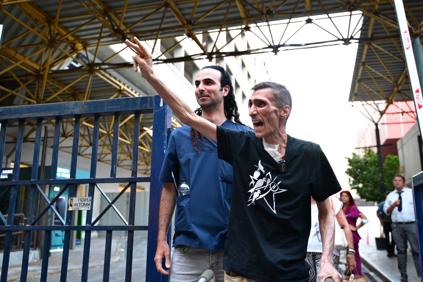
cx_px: 212
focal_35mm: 32
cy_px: 141
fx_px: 370
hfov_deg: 59.5
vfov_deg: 41.7
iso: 2000
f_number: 2.8
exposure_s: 1/200
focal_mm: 31.5
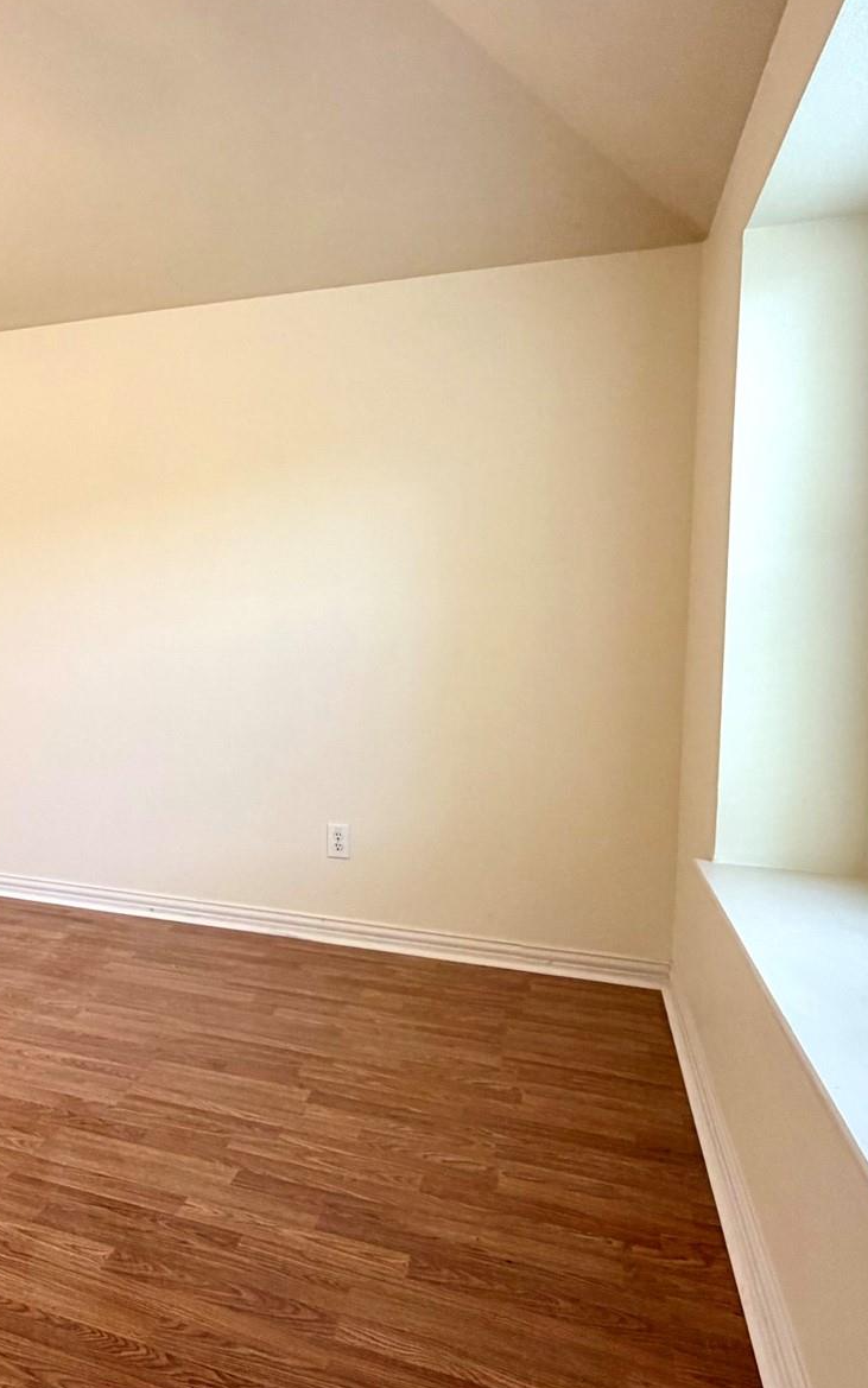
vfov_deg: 70.4
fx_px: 984
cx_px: 156
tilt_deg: -2.3
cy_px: 672
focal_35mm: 26
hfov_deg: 44.9
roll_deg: -1.1
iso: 80
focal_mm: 2.22
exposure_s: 1/120
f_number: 2.2
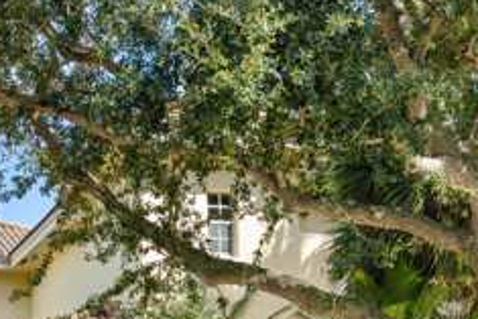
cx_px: 39
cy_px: 403
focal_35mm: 102
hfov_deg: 19.6
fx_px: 1355
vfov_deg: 13.0
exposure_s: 1/100
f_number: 8
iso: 800
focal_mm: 30
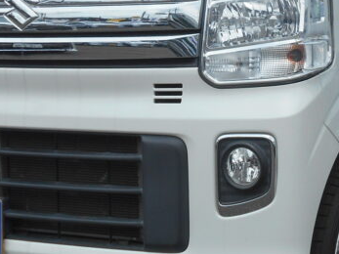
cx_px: 230
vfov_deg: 11.4
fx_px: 1273
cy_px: 49
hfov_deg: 15.1
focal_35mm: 130
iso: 80
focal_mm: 7.7
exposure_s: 1/640
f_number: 4.2
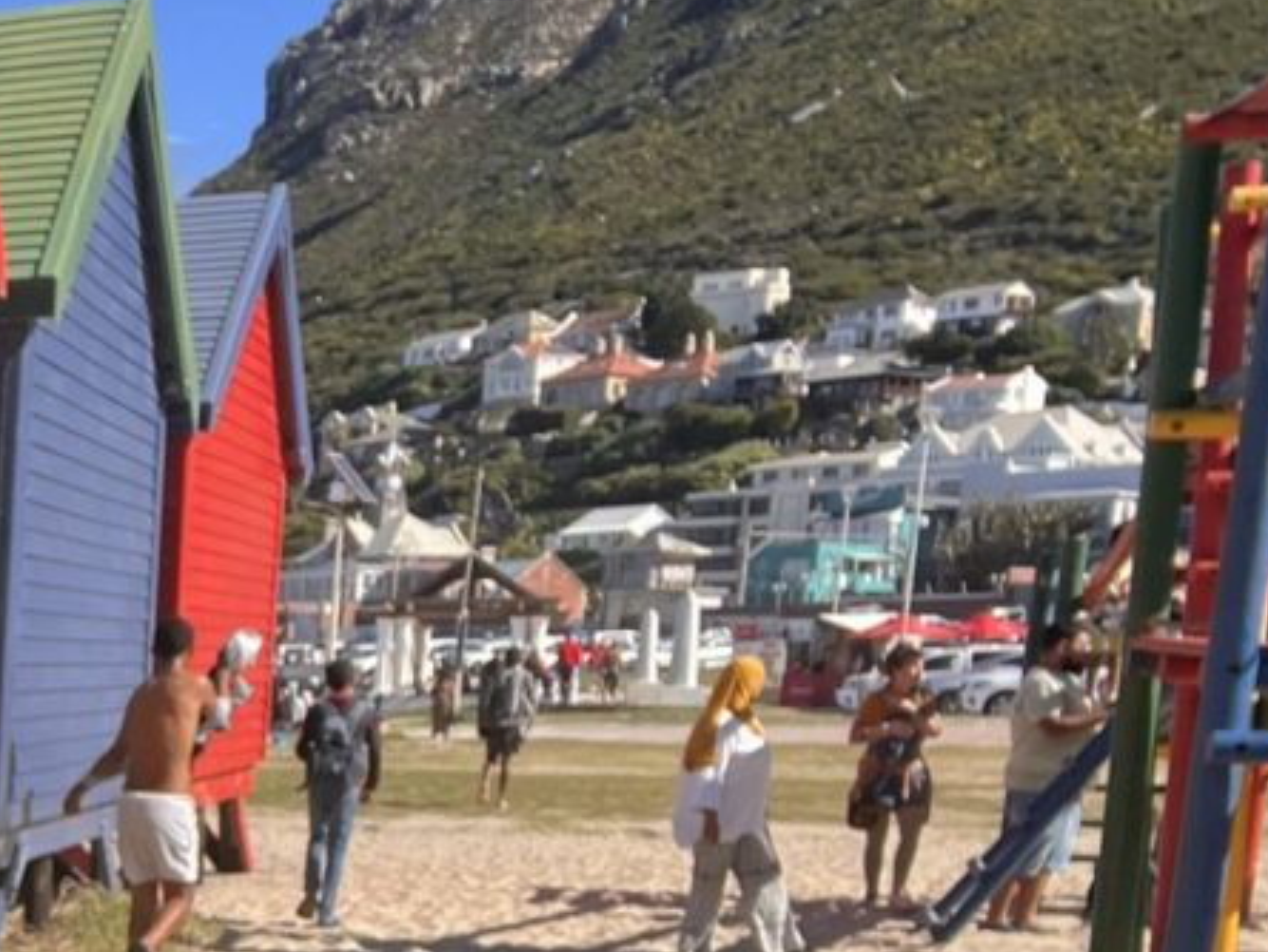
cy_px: 1100
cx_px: -399
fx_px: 2272
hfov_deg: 26.3
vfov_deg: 22.1
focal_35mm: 62
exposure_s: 1/857
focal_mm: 2.71
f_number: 2.2
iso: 32
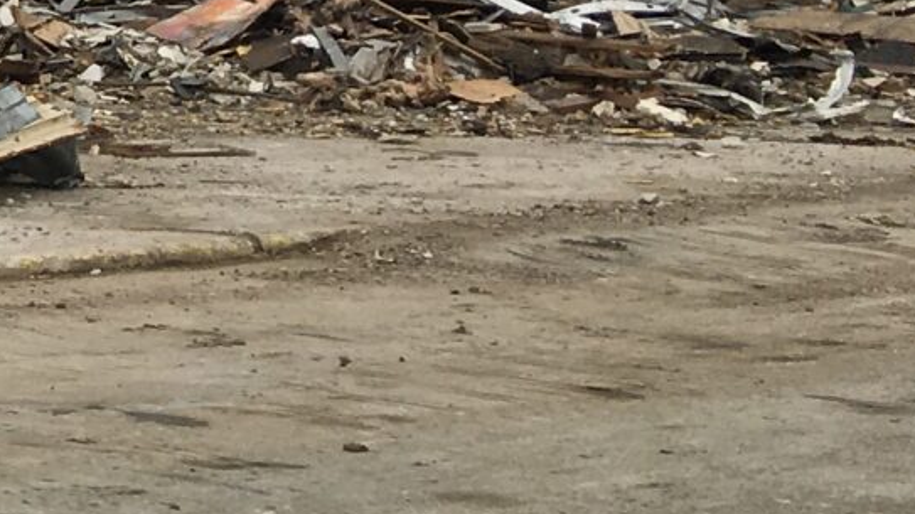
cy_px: -662
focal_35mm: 149
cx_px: -1166
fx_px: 3614
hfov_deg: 12.1
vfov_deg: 7.6
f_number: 2.2
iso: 25
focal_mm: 4.15
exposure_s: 1/1923
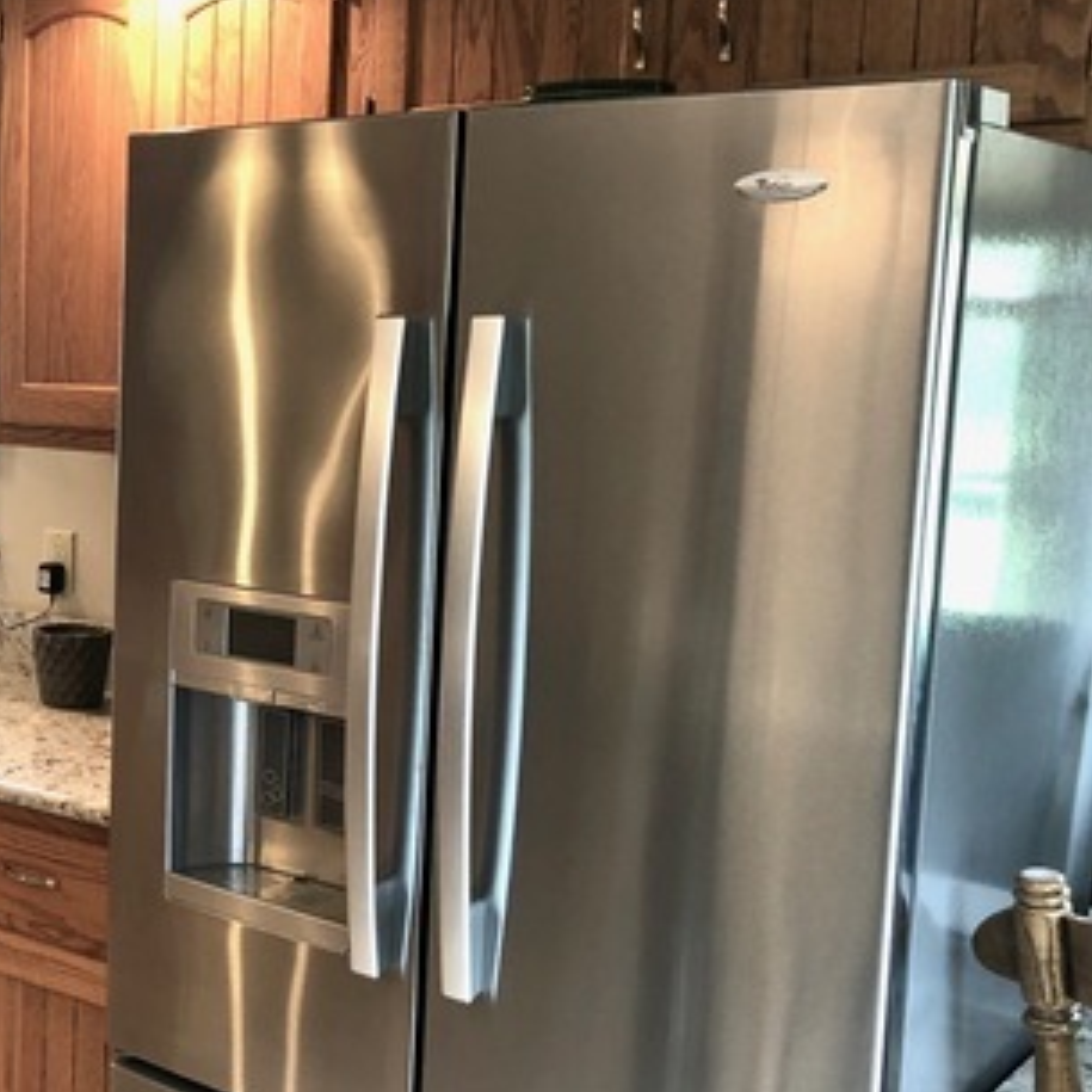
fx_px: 1856
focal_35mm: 52
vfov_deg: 32.8
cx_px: -50
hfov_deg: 30.1
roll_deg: -0.4
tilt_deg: -7.8
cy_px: 584
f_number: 1.8
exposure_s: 1/24
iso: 40
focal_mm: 4
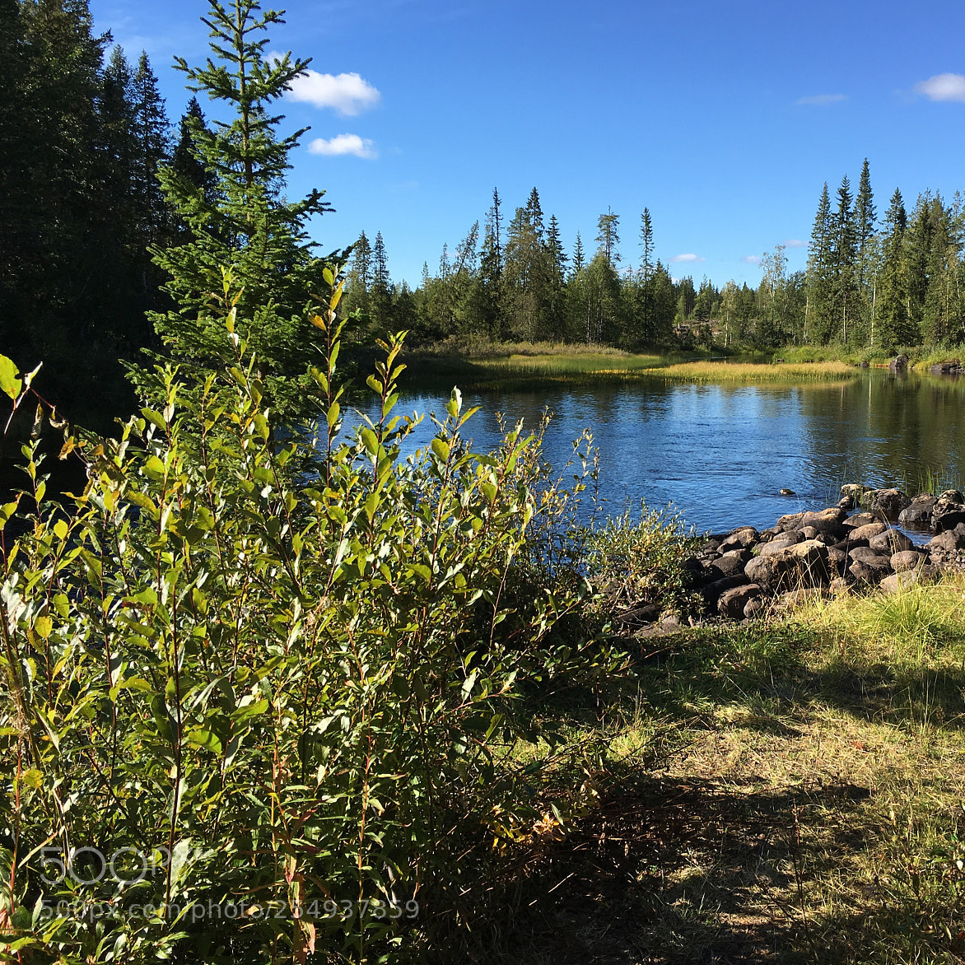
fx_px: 1104
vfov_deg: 47.2
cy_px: 480
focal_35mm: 35
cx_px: 647
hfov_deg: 46.4
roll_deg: -0.6
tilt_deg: -6.4
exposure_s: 1/986
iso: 25
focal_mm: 4.15
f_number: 2.2
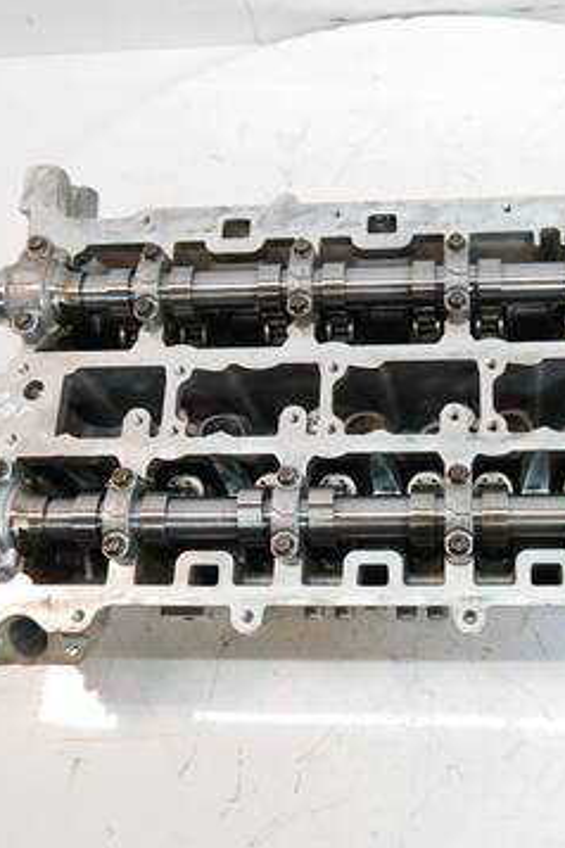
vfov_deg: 46.4
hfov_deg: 31.5
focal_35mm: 42
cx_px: 406
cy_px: 423
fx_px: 989
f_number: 3.5
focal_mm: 15
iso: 250
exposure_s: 1/60
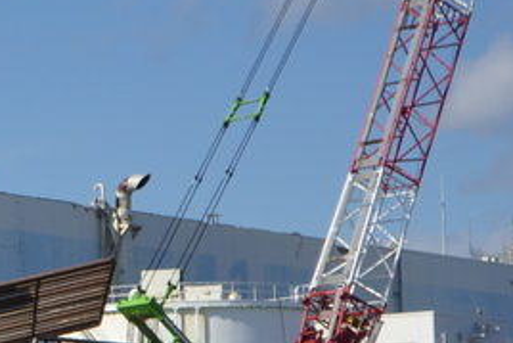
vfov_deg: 4.7
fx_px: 4120
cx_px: -182
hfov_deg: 7.0
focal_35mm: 289
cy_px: 430
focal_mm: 48
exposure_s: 1/3200
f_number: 5.3
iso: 400
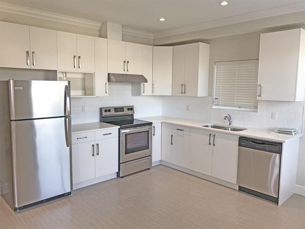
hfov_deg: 63.4
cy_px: 114
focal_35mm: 28
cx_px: 152
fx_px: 247
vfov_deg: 49.7
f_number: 1.8
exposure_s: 1/60
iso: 25
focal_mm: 3.99
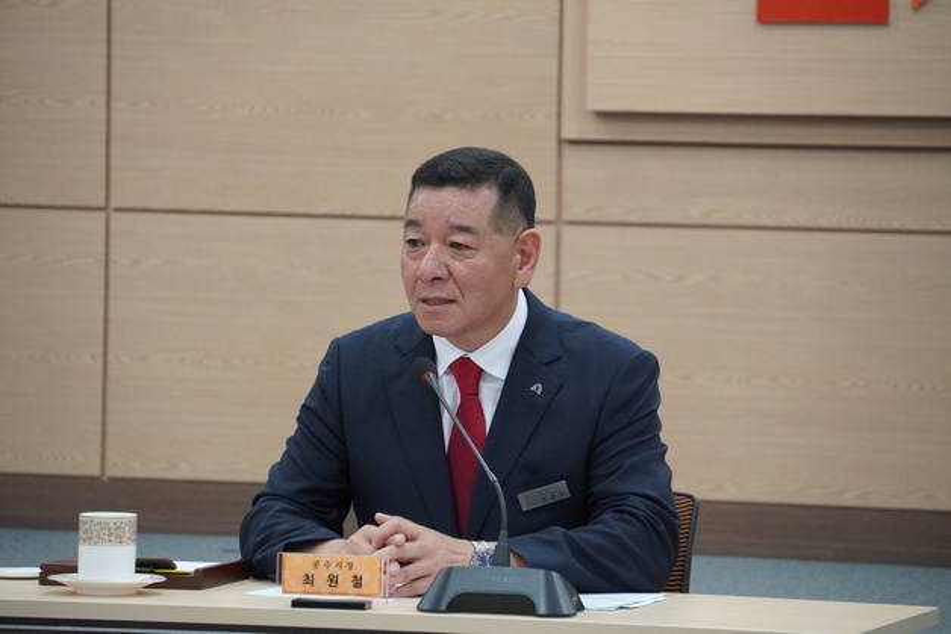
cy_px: 317
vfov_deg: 5.6
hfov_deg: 8.4
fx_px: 6460
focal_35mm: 244
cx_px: 476
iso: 5000
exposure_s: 1/320
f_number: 6.3
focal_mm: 163
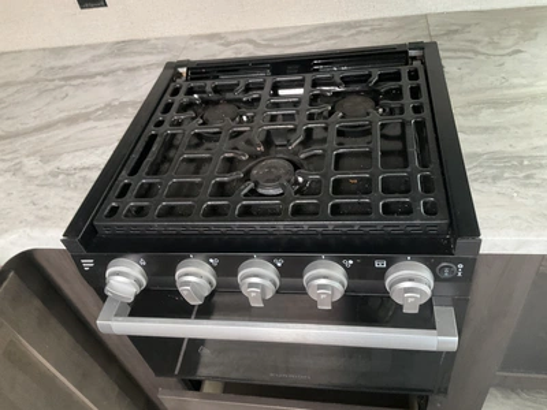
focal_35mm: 29
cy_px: 205
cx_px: 274
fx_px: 458
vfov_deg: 48.2
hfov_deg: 61.7
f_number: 1.8
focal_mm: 3
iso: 250
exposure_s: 1/60
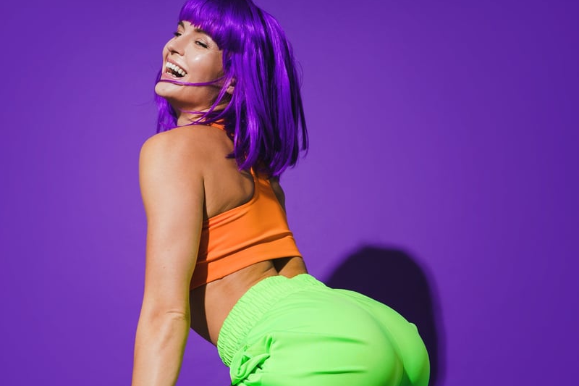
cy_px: 286
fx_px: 820
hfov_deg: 38.9
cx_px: 293
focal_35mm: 51
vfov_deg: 26.2
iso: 160
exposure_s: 1/125
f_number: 9
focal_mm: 34
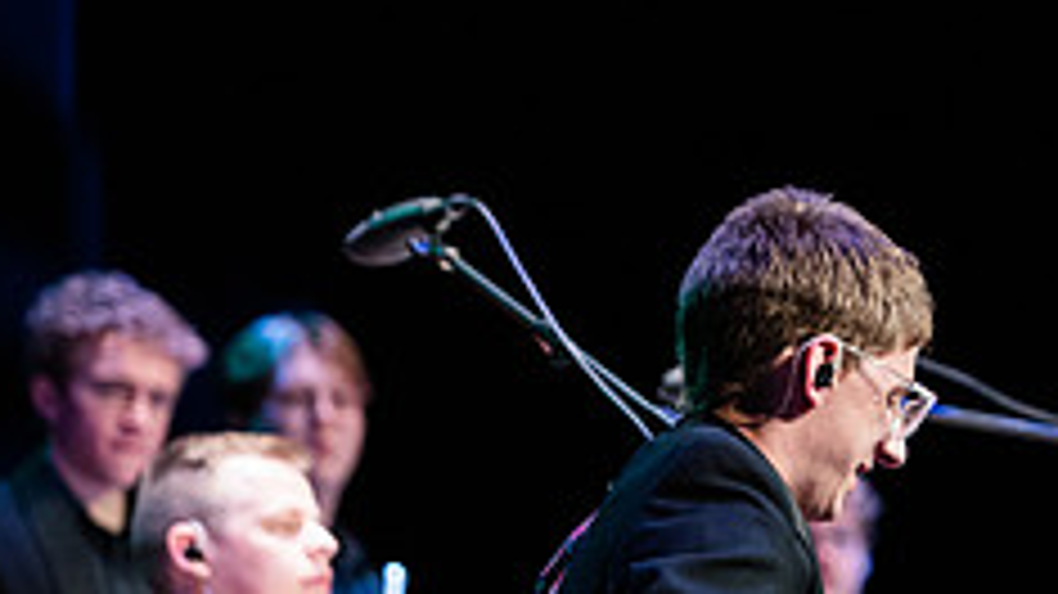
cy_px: 620
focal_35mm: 324
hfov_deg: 6.6
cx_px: 1243
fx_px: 9086
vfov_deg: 3.7
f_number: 2.8
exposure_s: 1/320
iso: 4000
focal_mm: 125
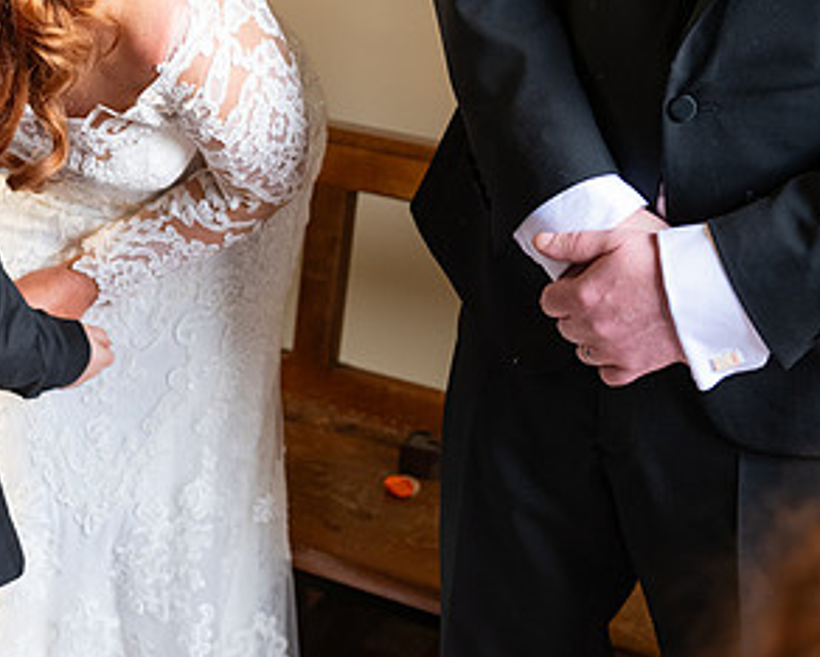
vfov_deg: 18.7
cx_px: 101
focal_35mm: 82
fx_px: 1991
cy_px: 195
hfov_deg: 22.8
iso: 800
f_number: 3.5
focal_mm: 44
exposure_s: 1/160
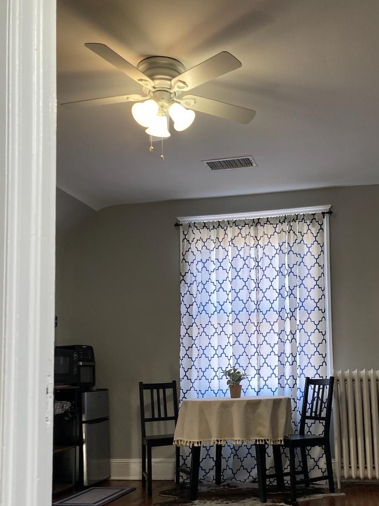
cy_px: 323
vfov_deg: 47.3
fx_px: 569
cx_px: 256
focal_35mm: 39
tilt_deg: +7.2
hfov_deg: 36.4
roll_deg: +1.3
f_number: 1.8
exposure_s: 1/60
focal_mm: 3.99
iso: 125
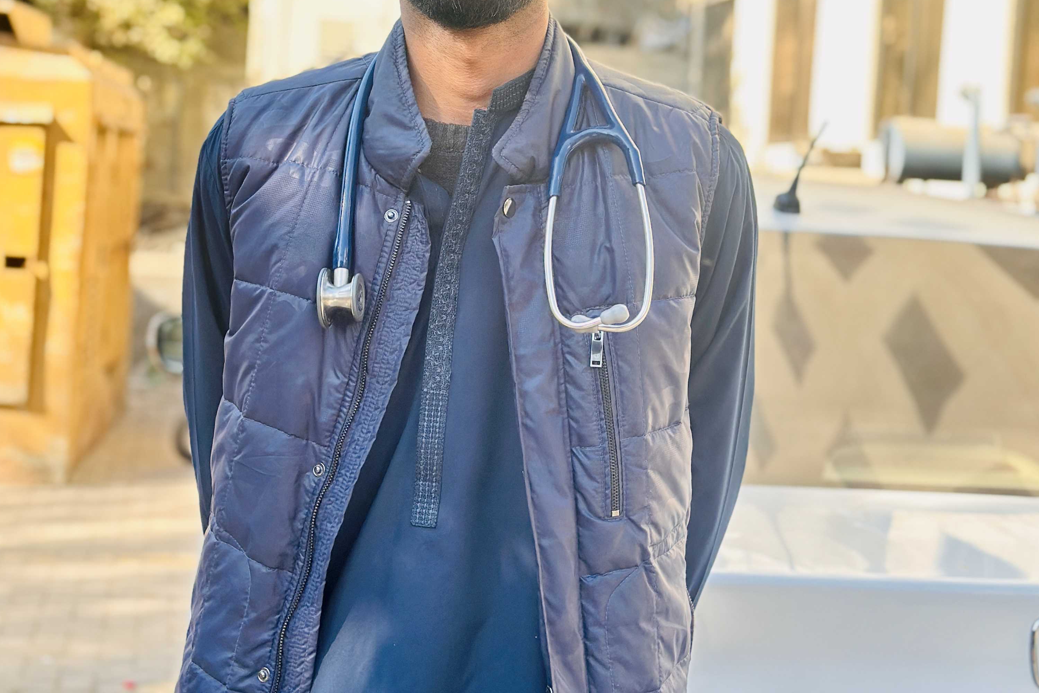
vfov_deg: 20.2
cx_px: 518
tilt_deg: +0.2
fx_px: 1934
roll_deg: -4.0
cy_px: 190
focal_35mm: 67
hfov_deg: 30.1
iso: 80
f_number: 1.78
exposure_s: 1/791
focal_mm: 6.86
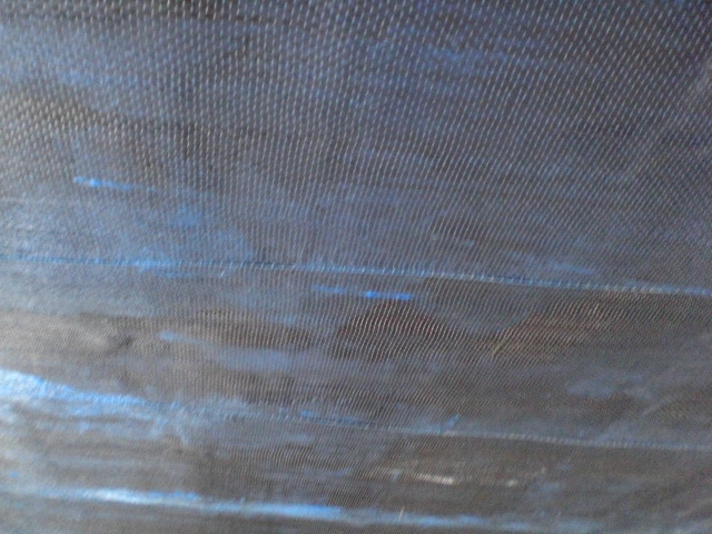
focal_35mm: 38
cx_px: 356
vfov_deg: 37.7
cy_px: 267
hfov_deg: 49.0
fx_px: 782
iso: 800
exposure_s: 1/125
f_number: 3.1
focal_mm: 6.3
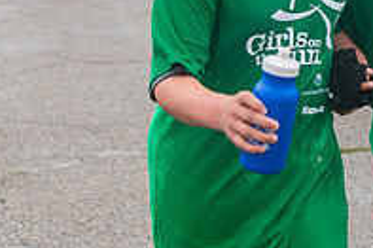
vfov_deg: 7.9
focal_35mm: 171
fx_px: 1770
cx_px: 314
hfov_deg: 12.0
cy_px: -81
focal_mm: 58
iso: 1600
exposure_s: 1/2500
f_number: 4
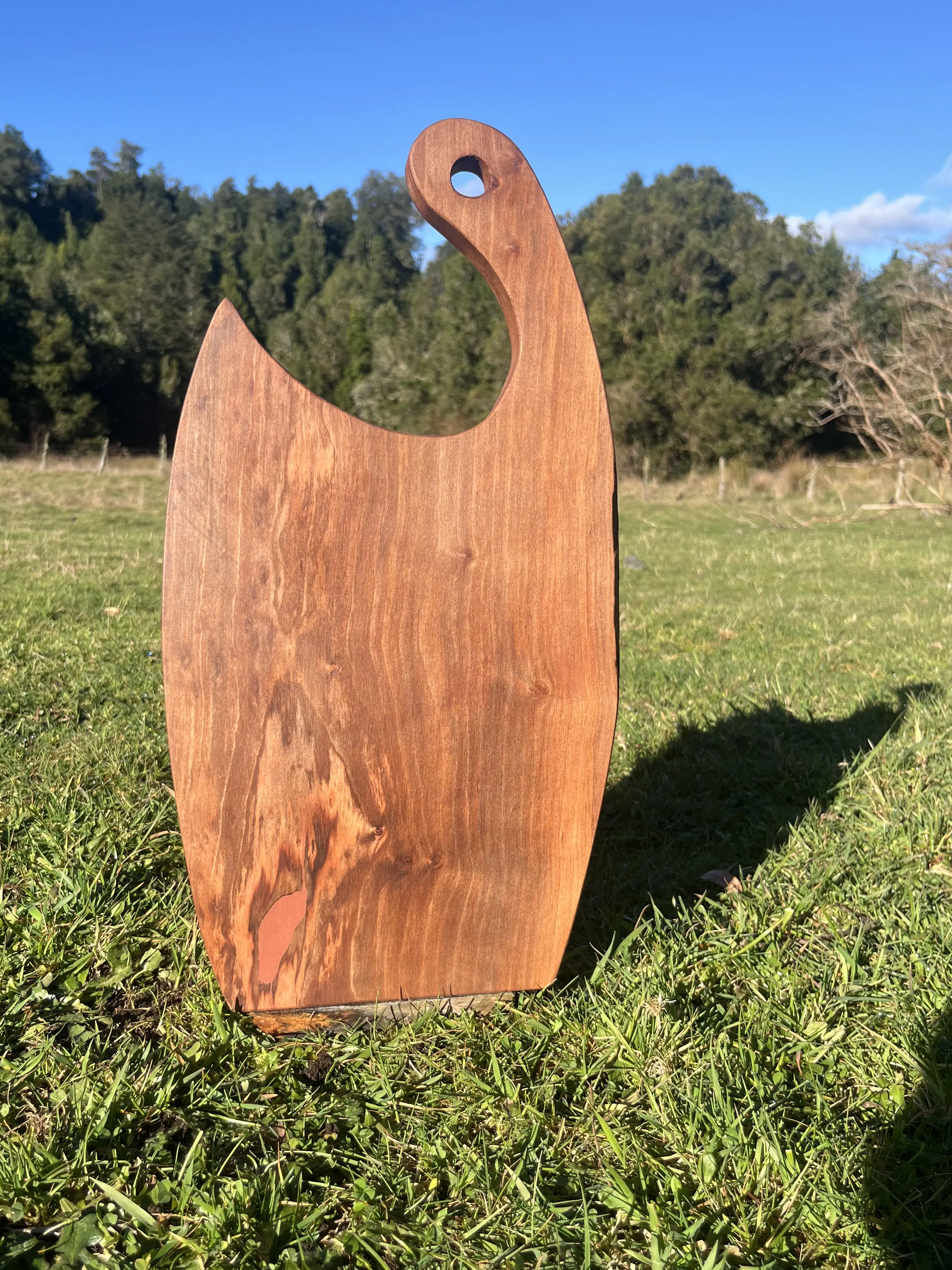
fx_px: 1137
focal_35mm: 31
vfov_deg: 58.4
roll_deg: -0.5
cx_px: 417
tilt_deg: -10.8
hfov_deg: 45.3
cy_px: 644
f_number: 1.6
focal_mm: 5.1
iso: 50
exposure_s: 1/2062
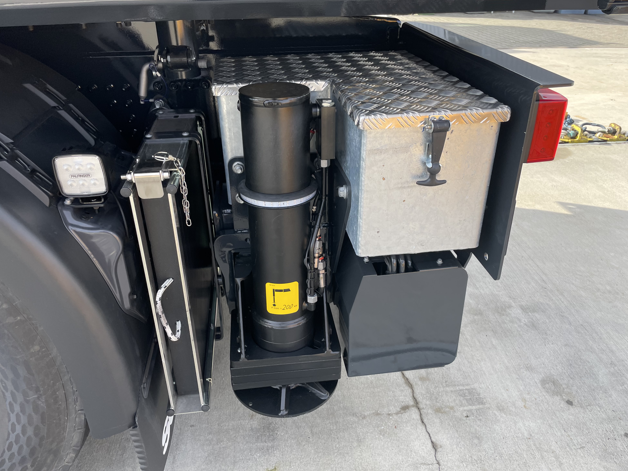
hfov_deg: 65.3
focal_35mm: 27
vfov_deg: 51.3
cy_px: 242
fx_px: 490
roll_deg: +0.6
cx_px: 315
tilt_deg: -25.2
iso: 32
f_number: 1.6
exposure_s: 1/550
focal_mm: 4.2
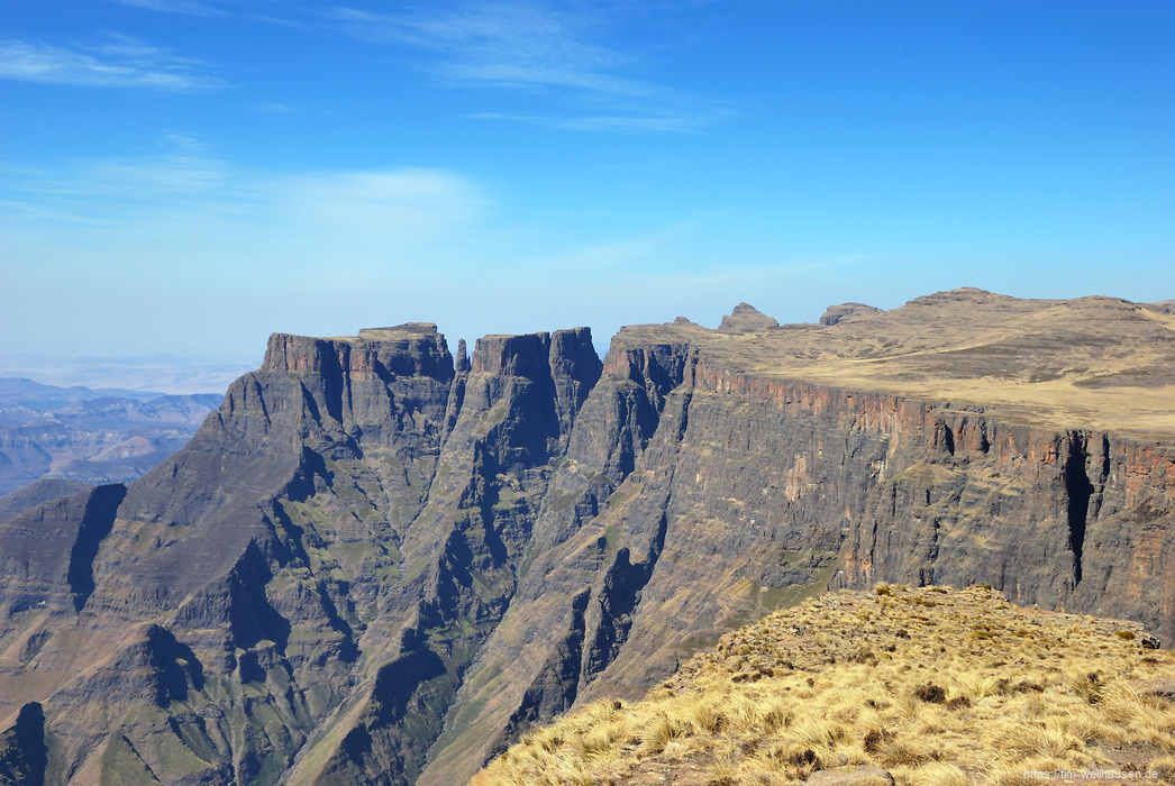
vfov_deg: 33.1
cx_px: 588
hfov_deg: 47.9
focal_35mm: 40
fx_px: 1323
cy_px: 393
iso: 100
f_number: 11
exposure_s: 1/125
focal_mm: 27
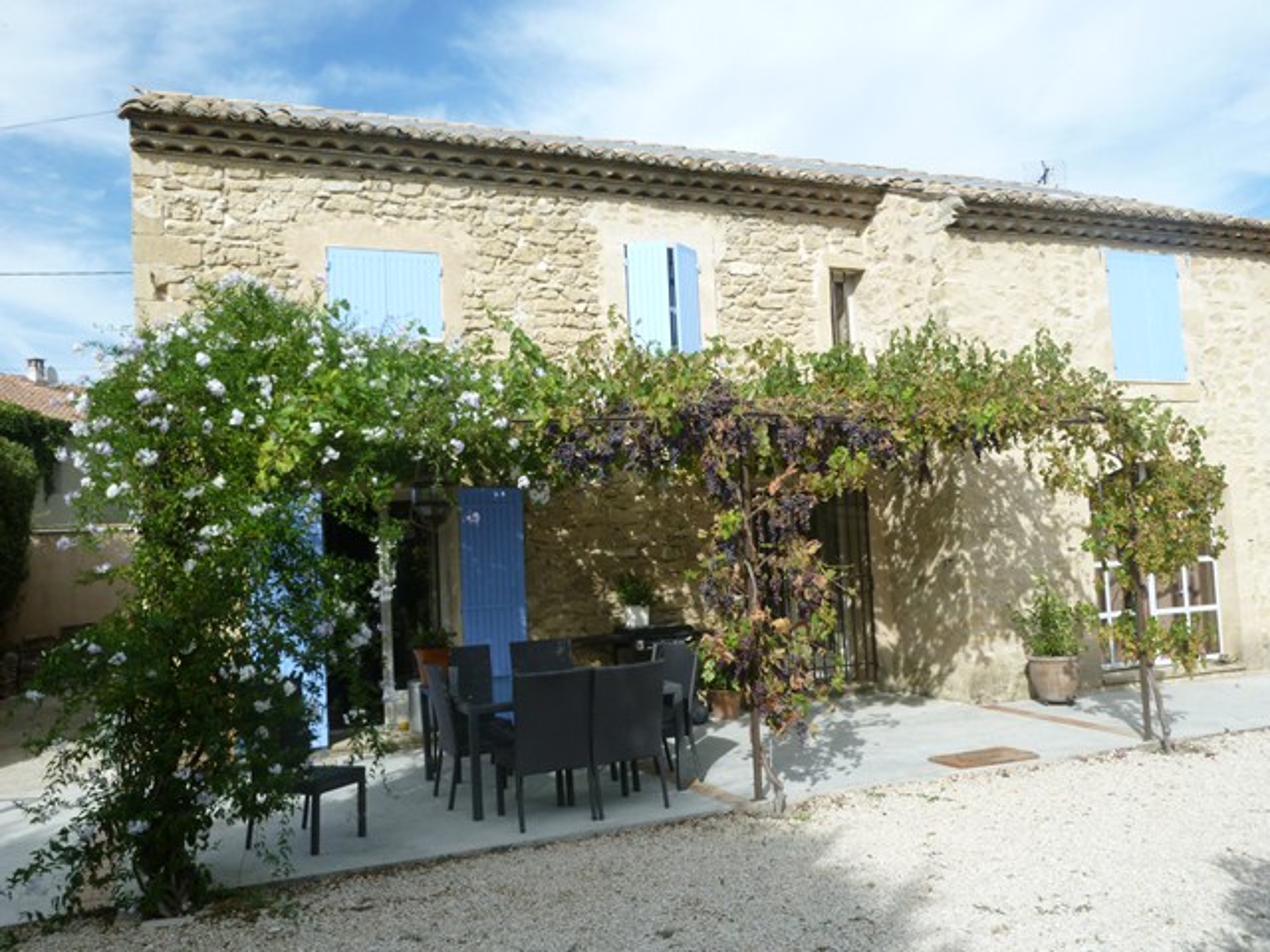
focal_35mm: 29
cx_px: 635
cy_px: 476
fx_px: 1064
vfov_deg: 48.2
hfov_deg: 61.7
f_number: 3.5
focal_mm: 5.2
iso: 80
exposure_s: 1/320
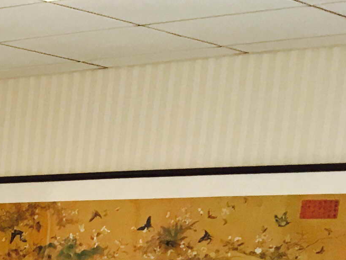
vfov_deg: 9.3
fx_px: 1420
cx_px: -460
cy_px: 629
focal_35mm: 142
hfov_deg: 11.6
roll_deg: -1.7
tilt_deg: -13.0
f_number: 2.2
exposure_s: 1/17
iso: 40
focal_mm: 4.15
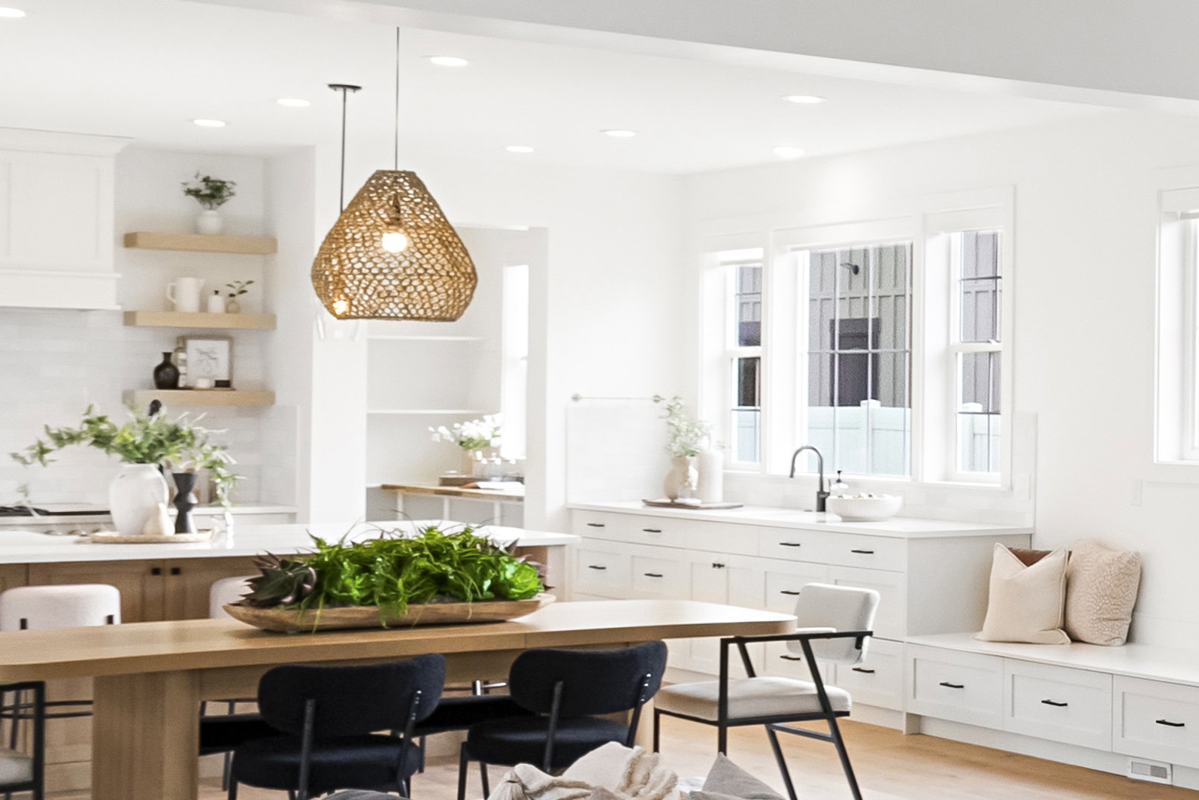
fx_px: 2132
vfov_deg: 21.2
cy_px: 414
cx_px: 1605
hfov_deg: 26.2
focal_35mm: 64
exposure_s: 1/20
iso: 400
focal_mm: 17
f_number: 9
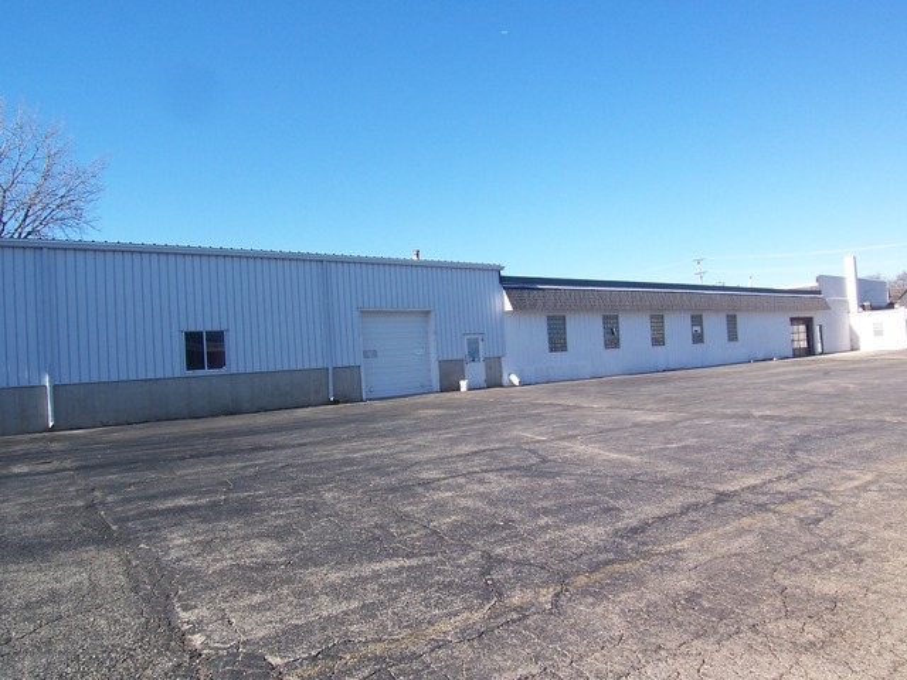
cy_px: 340
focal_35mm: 23
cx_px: 454
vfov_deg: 58.9
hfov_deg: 73.9
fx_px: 603
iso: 64
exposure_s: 1/160
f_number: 5.6
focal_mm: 3.8
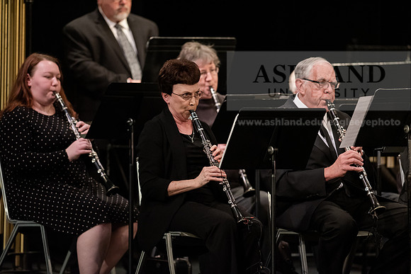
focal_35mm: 300
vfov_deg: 4.6
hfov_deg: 6.9
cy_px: 137
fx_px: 3426
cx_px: 206
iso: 5000
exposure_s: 1/250
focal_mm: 300
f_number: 2.8
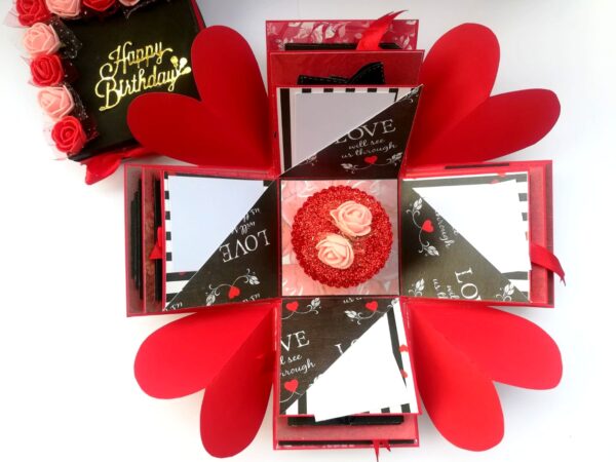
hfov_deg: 67.3
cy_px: 231
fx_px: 463
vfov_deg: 53.1
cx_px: 308
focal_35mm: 26
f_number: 2.2
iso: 80
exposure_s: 1/50
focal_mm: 3.83
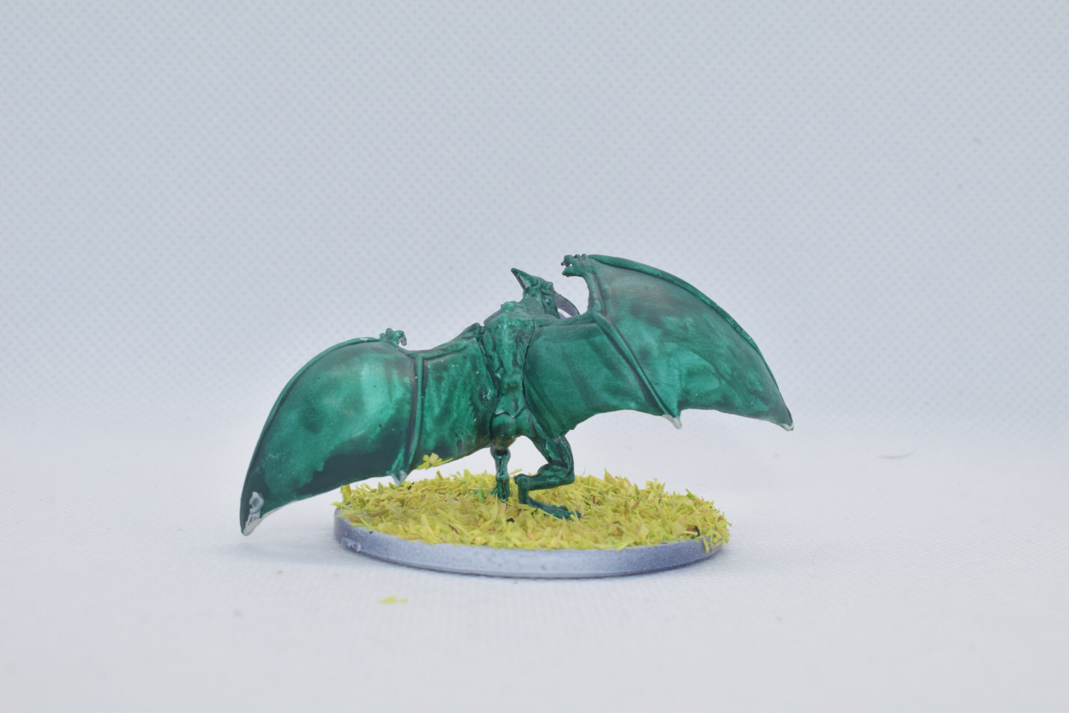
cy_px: 356
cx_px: 534
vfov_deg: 22.6
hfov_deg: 33.4
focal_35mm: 60
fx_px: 1782
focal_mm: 40
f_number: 14
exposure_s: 1/125
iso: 800
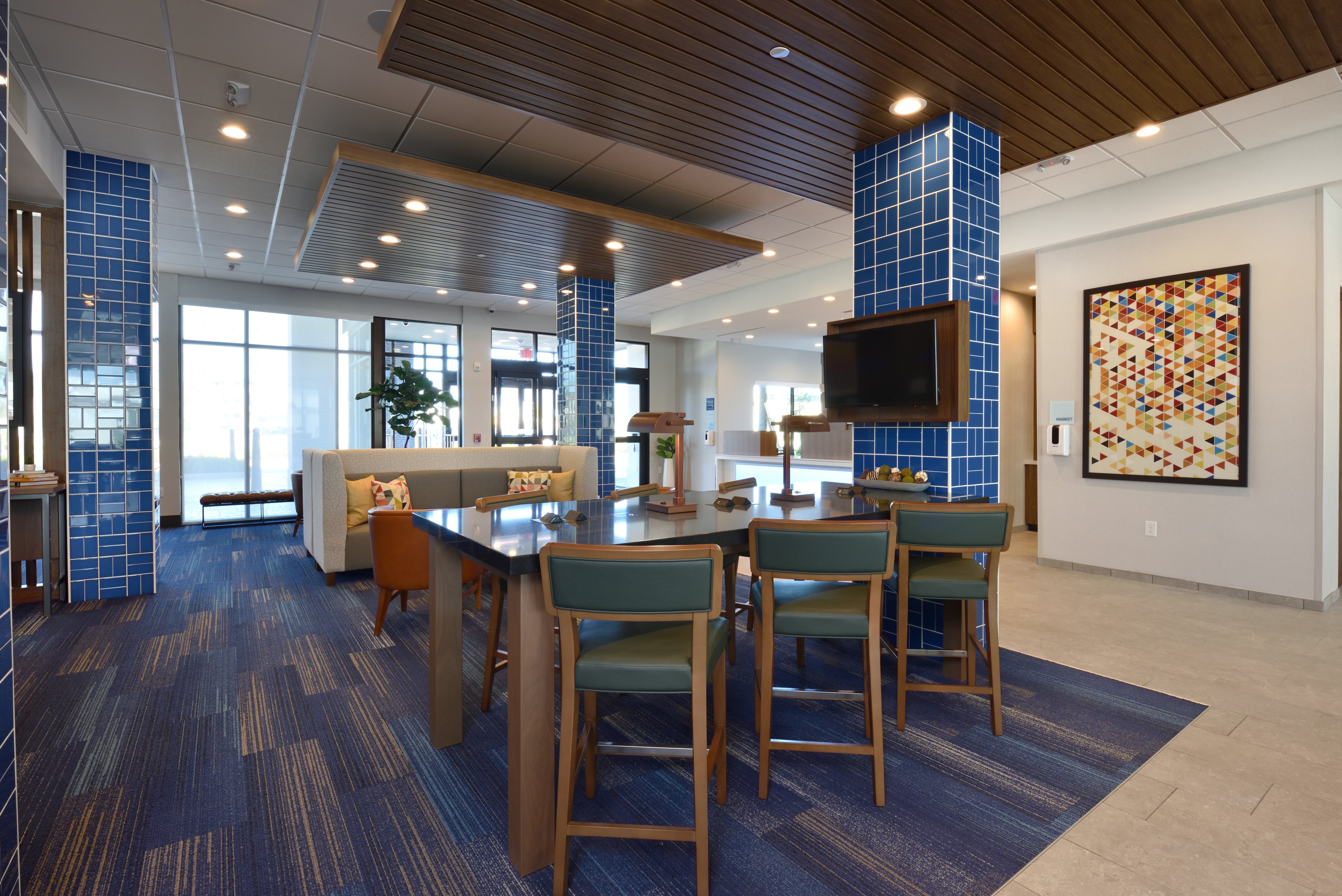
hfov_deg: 93.2
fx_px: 634
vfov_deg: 70.5
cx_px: 687
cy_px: 437
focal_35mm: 17
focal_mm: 16
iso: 400
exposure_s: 1/5
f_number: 14
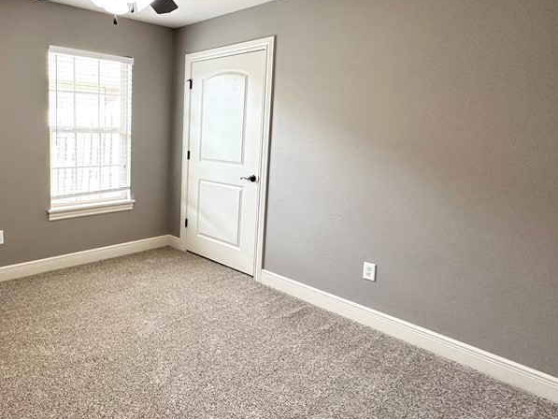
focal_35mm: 24
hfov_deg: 67.7
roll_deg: -1.3
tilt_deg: -6.6
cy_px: 168
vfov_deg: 56.4
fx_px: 387
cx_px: 150
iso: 160
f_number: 2.2
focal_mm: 2.22
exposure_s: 1/99
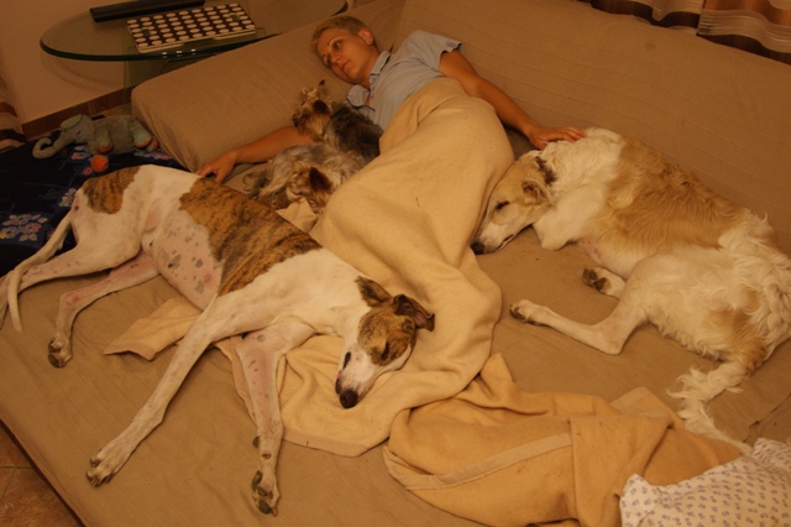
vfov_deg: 36.8
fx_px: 791
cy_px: 264
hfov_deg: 53.2
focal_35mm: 36
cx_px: 396
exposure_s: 1/20
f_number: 4
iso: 400
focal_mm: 24
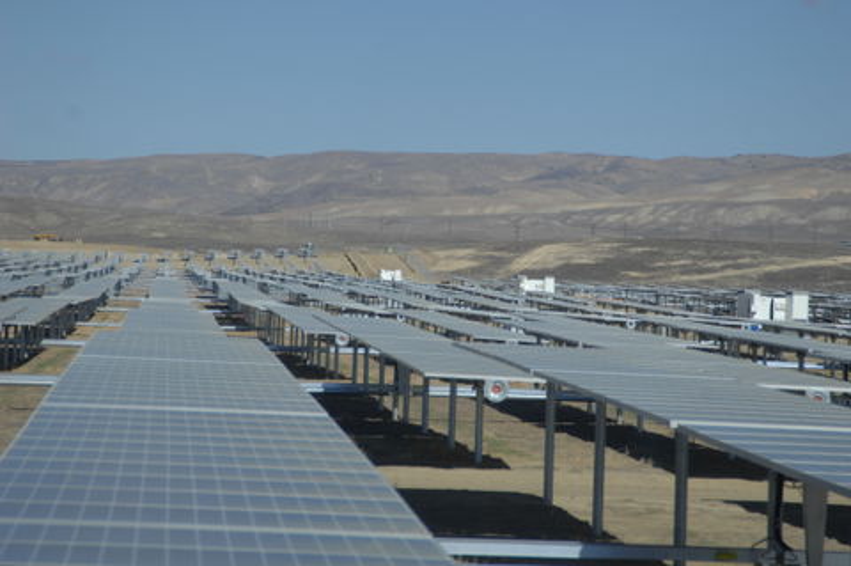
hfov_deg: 13.4
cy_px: 283
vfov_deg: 9.0
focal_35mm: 153
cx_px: 426
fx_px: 3613
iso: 200
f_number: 5.6
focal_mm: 102
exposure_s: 1/400
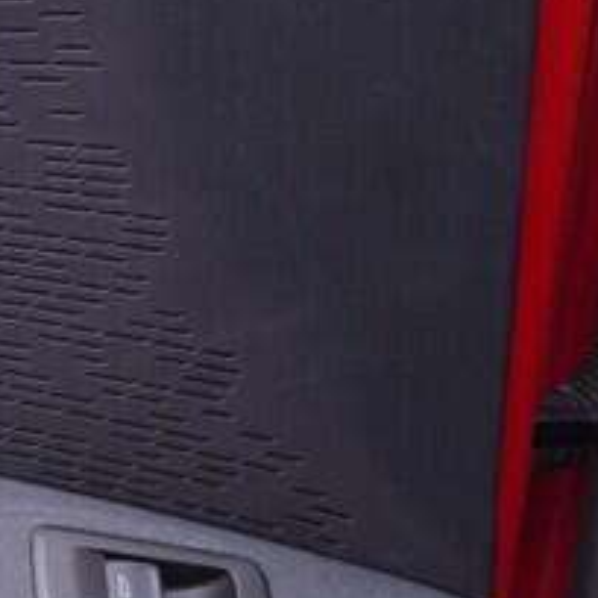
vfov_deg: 8.1
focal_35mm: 216
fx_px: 4222
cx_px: -1064
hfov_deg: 7.3
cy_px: 402
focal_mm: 24
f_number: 2.8
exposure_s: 1/40
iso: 125
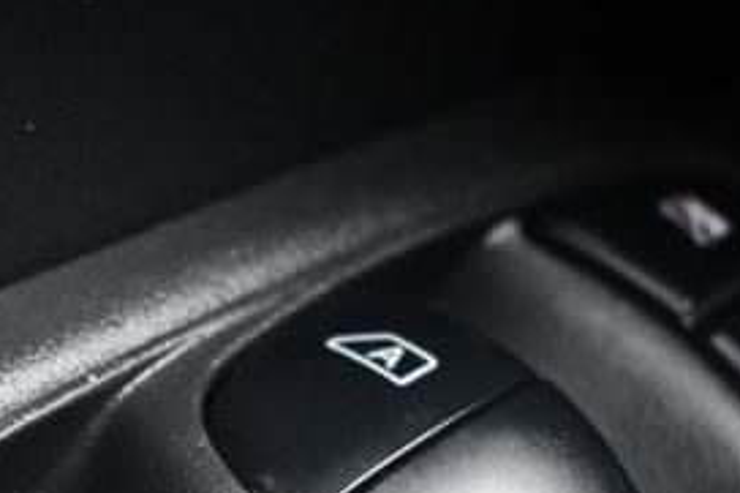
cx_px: 253
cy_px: 547
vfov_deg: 11.9
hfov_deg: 18.1
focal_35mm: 113
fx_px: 2321
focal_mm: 32
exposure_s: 1/125
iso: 3200
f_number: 4.5
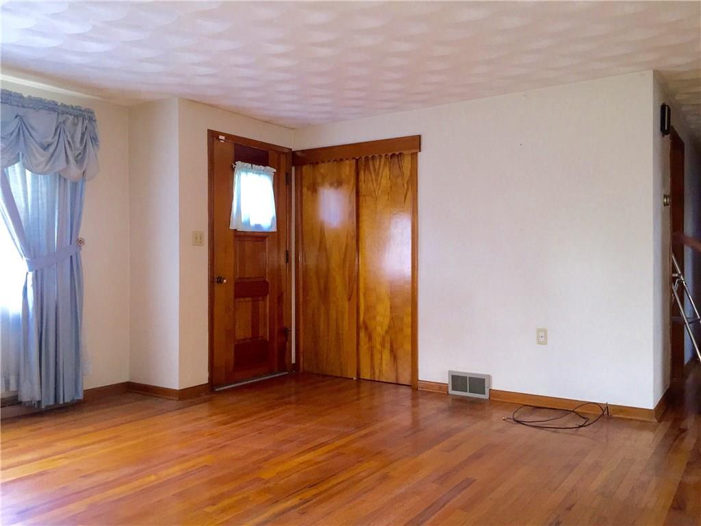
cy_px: 263
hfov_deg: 61.7
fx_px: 587
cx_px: 350
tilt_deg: +0.2
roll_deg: -0.7
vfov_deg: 48.2
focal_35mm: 29
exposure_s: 1/16
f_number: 2.2
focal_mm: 4.15
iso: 160
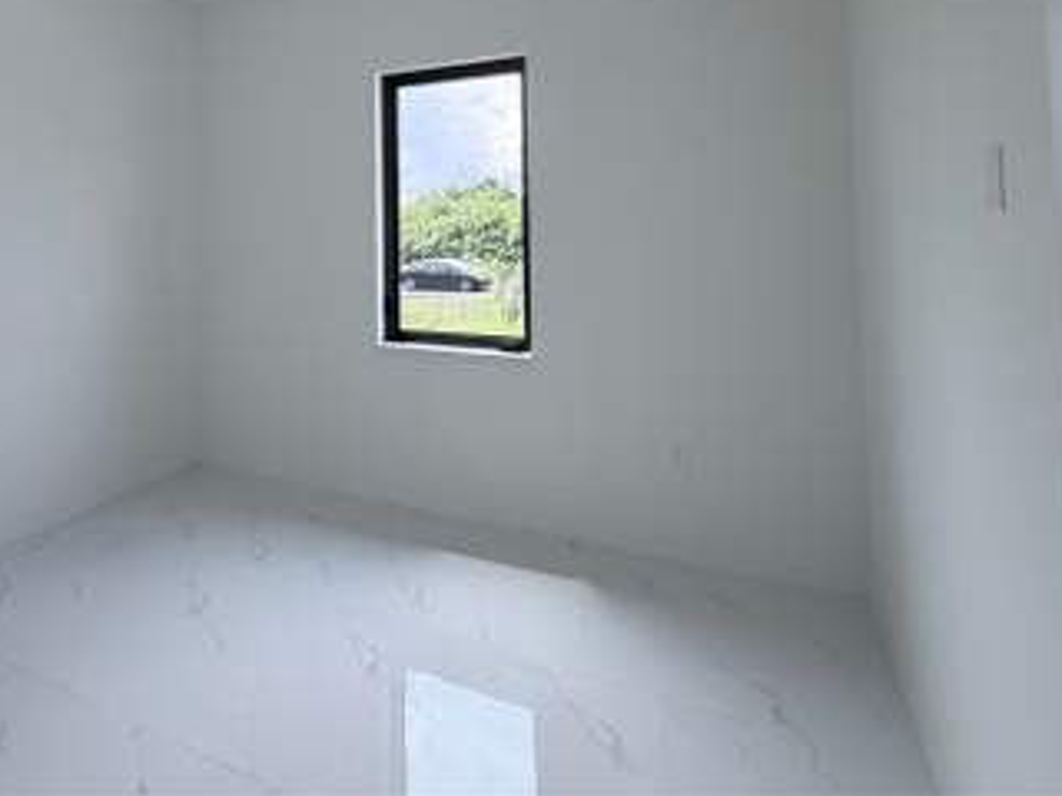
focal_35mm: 21
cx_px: 415
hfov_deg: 77.9
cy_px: 202
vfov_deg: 60.1
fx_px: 644
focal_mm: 2.22
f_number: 2.2
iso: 50
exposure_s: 1/140
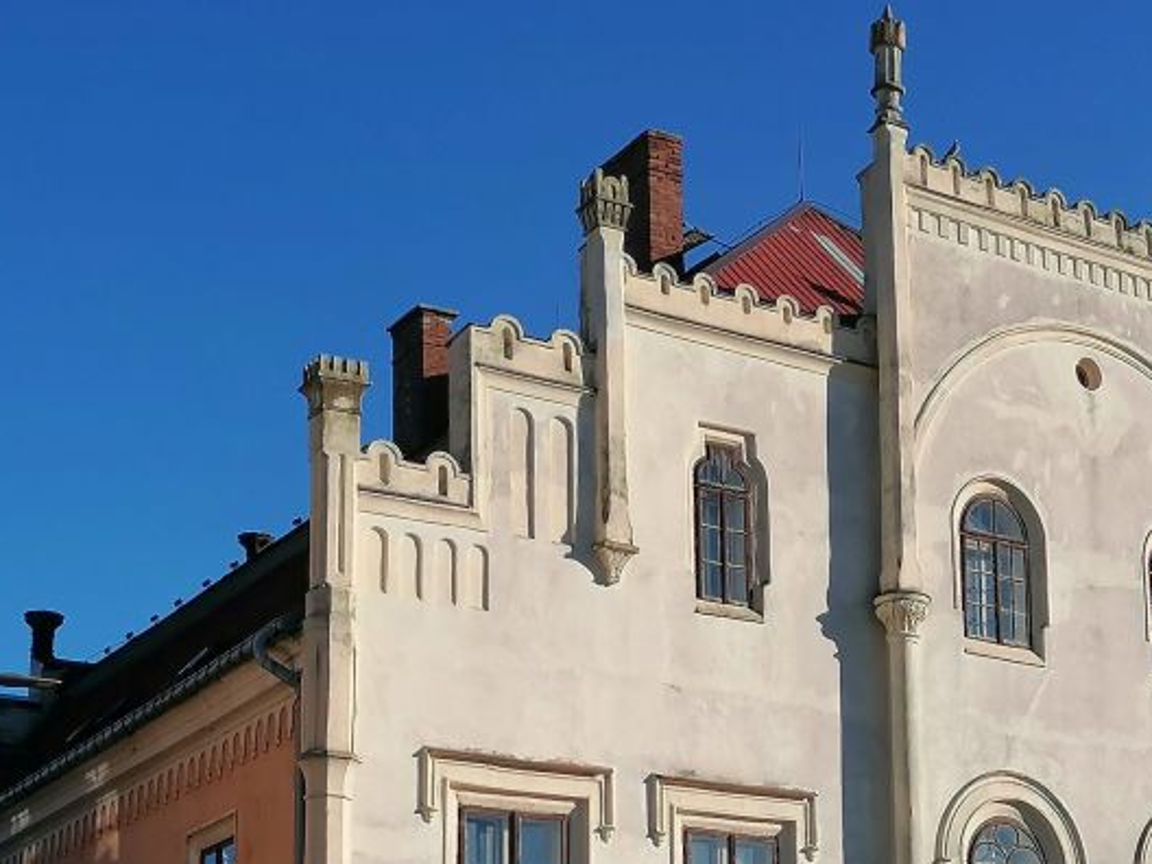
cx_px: 936
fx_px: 2496
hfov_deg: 25.5
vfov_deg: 19.3
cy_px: 790
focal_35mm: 75
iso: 50
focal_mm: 4.75
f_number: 1.8
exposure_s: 1/2123
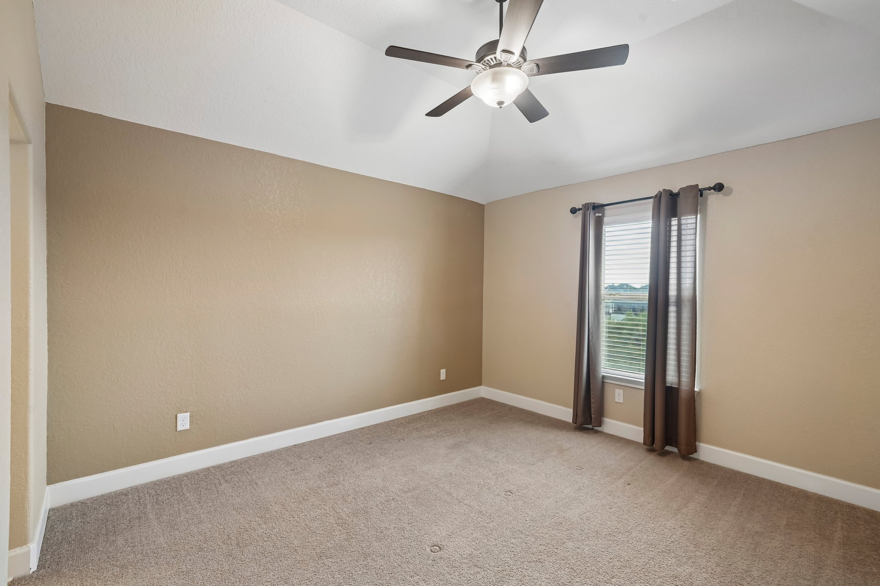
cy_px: 293
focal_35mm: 15
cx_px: 440
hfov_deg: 100.4
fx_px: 367
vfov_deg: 77.3
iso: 500
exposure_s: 1/13
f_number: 8
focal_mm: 15
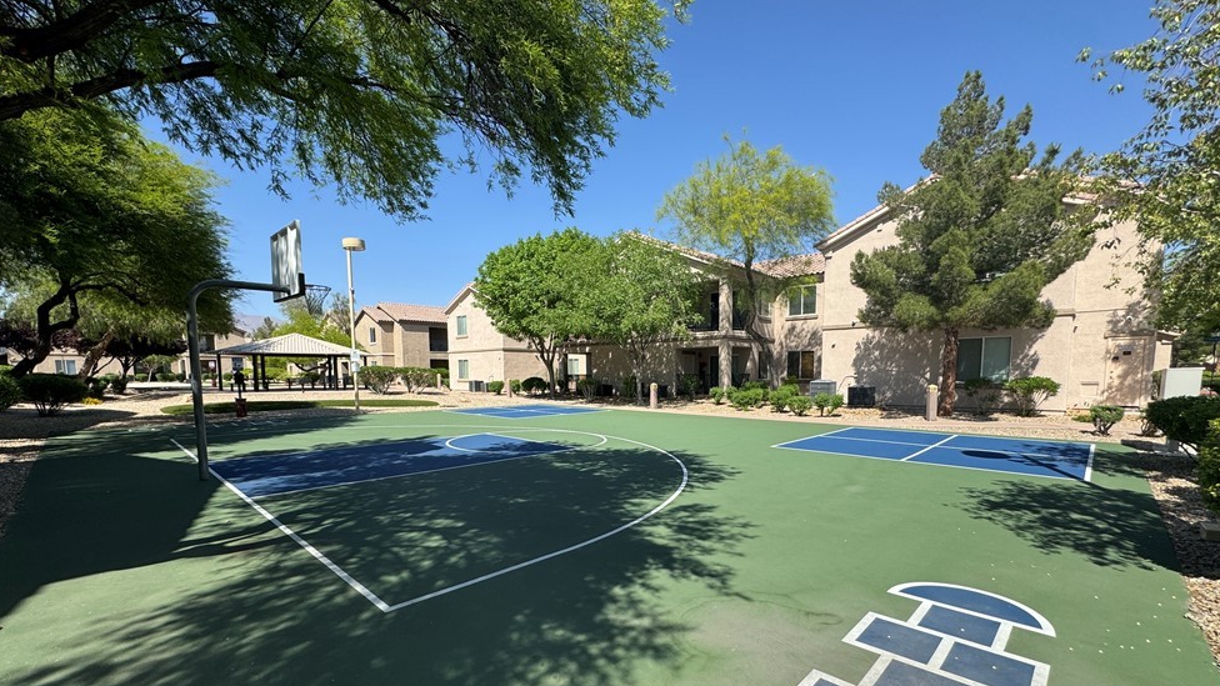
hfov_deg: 99.4
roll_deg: -0.1
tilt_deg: -5.6
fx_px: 518
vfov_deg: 66.3
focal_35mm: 16
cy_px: 420
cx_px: 606
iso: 50
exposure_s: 1/1709
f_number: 2.2
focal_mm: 2.22
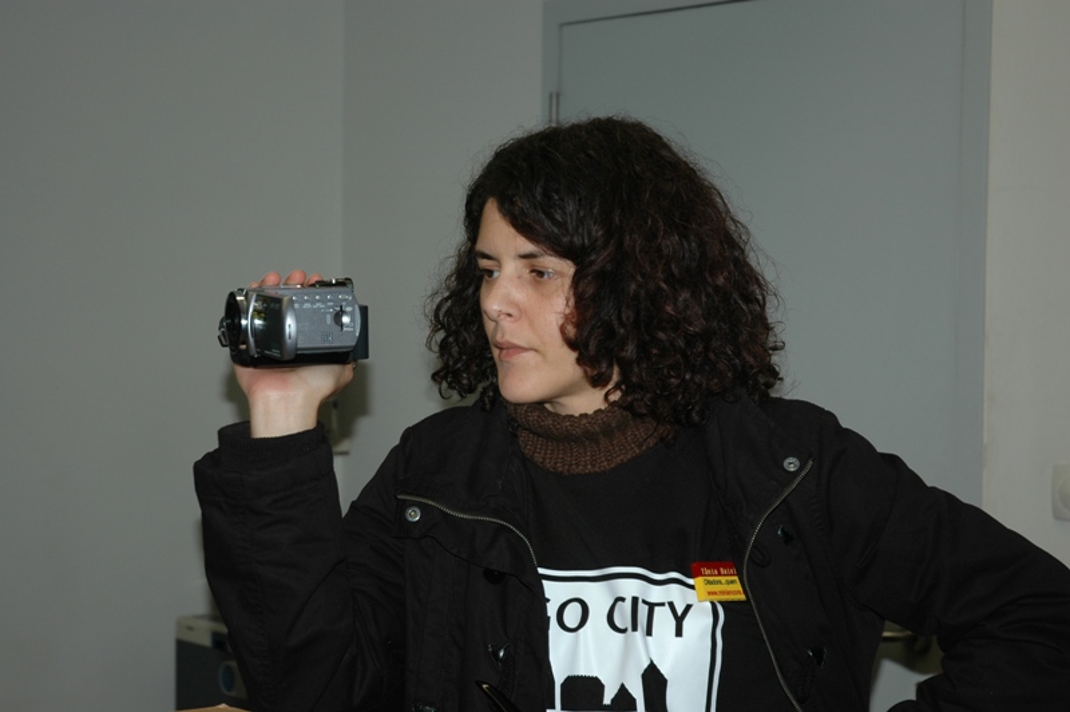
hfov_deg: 28.1
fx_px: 2138
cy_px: 356
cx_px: 535
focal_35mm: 72
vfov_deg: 18.9
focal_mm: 48
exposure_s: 1/60
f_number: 4.5
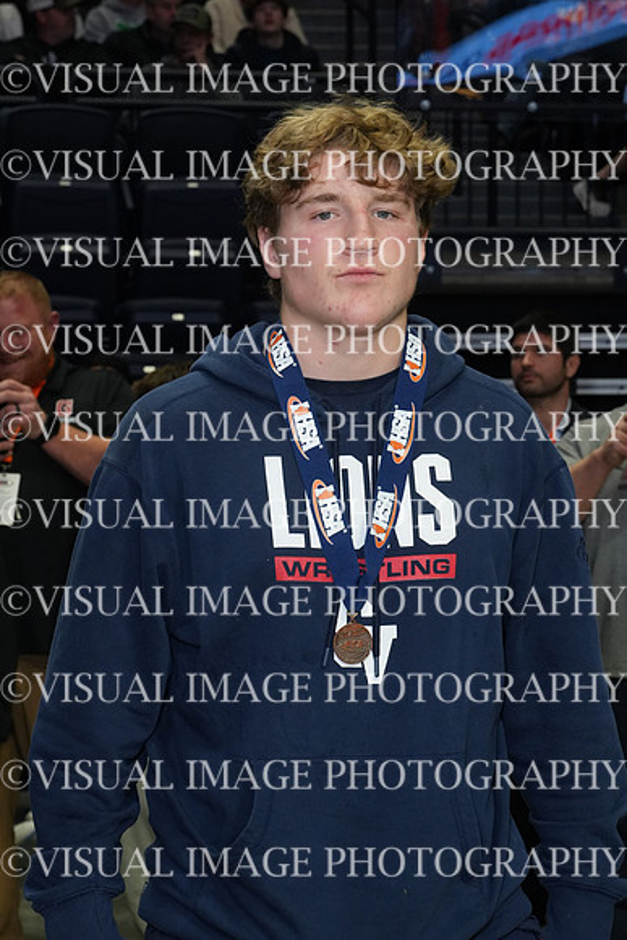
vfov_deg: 20.6
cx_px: 314
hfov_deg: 13.8
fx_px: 2585
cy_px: 470
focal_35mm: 99
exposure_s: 1/125
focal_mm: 66
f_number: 8
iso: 2000
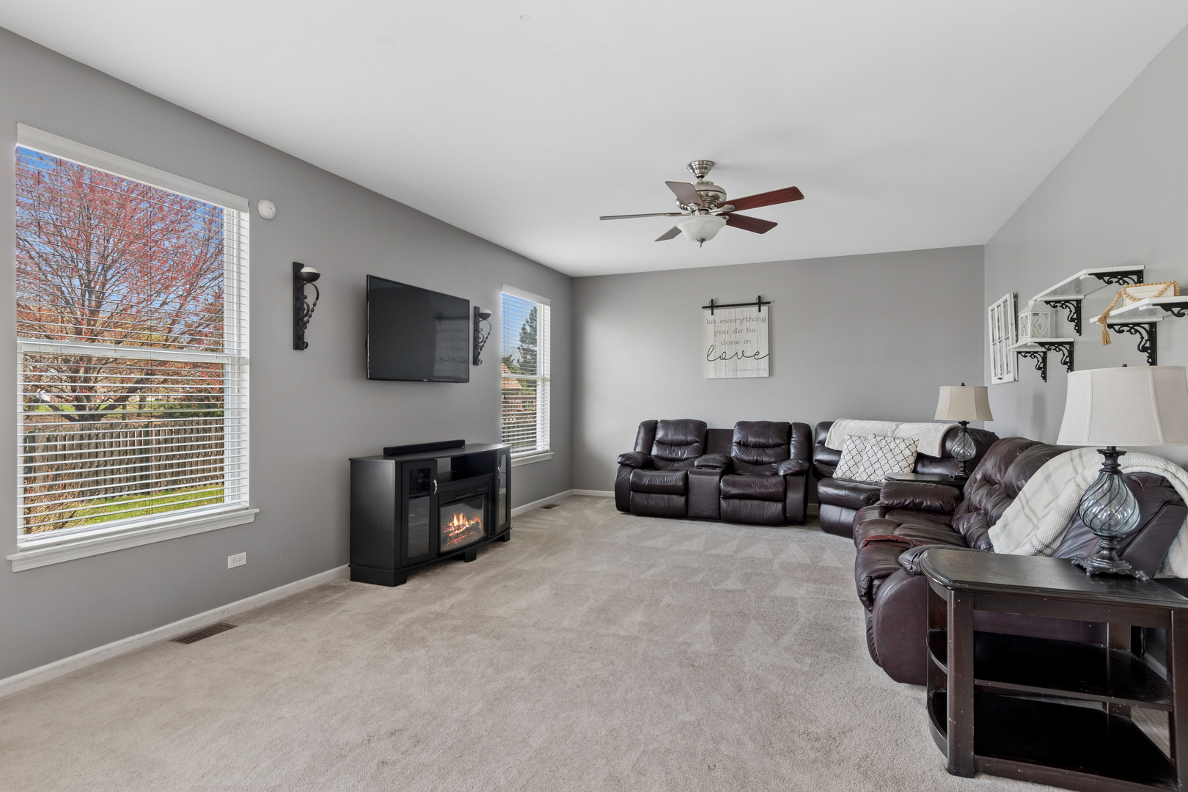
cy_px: 396
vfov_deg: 67.4
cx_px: 594
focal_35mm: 18
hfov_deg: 90.0
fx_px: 594
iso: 320
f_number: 8
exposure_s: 1/25
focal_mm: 12
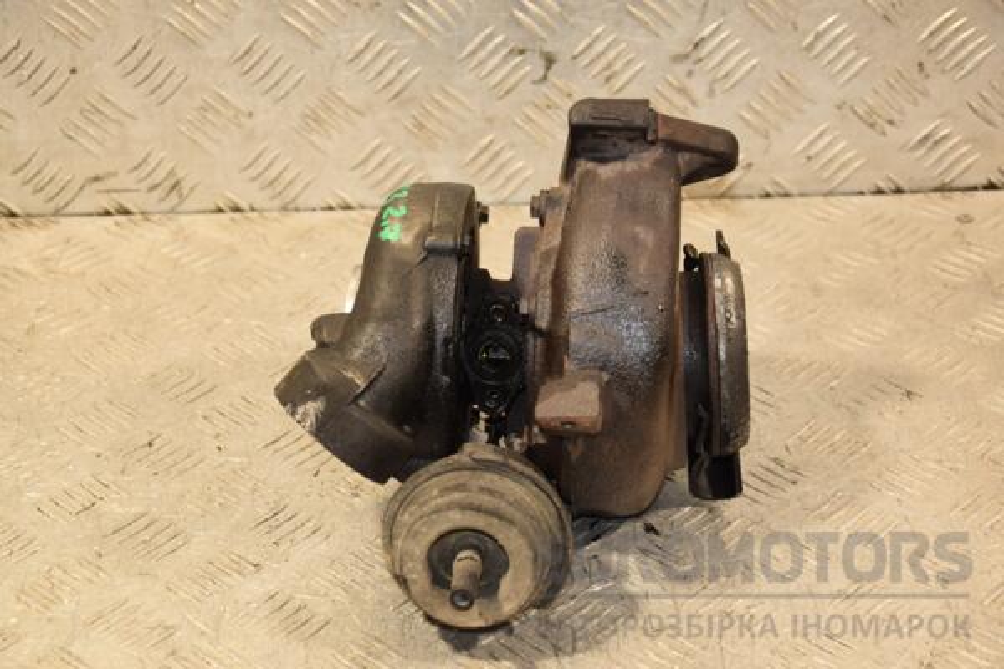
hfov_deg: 26.0
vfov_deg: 17.5
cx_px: 502
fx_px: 2175
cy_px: 334
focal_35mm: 78
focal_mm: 52
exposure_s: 1/125
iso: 800
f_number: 5
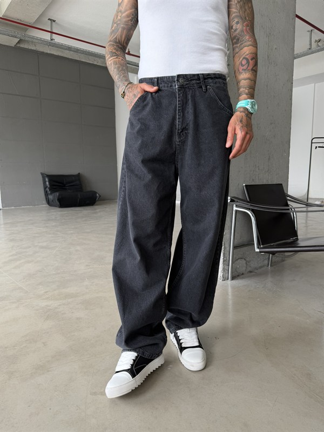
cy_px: 216
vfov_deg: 71.6
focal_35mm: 24
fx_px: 300
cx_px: 162
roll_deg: +0.6
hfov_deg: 56.8
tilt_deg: -9.0
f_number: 1.78
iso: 80
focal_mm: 6.76
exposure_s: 1/191
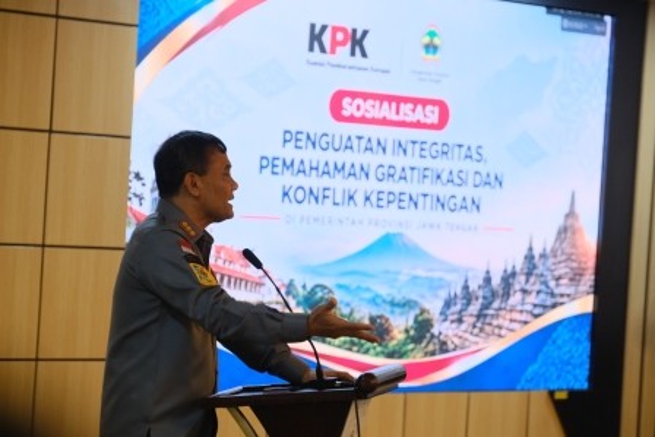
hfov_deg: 13.4
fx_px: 2784
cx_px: 328
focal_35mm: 153
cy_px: 218
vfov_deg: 9.0
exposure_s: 1/100
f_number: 3.6
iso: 1600
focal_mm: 102.2
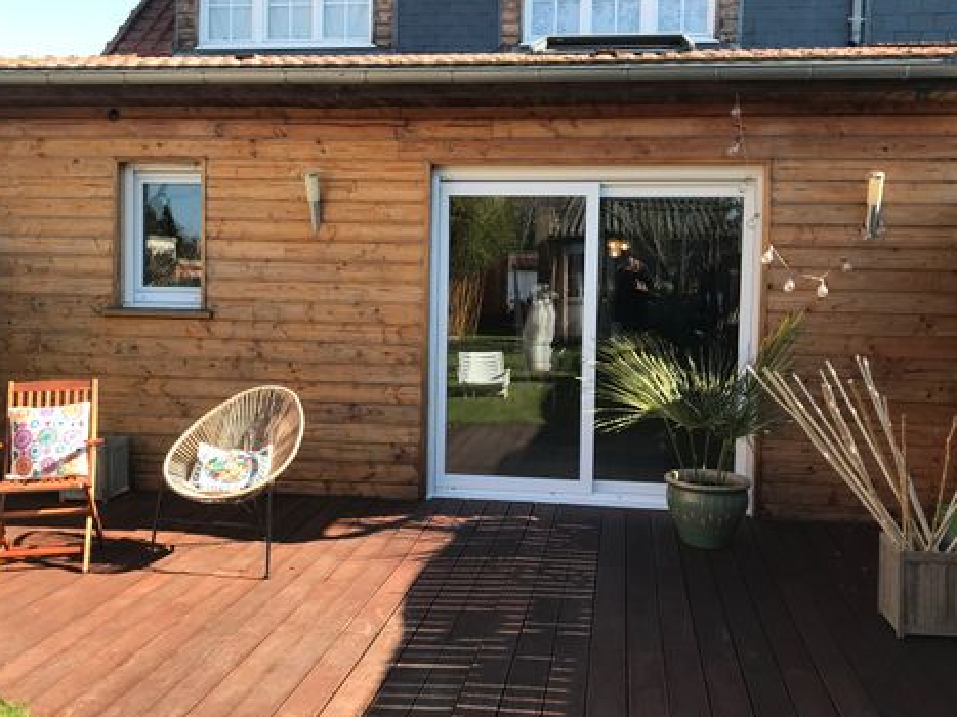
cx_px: 492
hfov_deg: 51.4
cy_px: 340
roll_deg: -1.2
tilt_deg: -1.8
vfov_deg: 39.6
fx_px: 995
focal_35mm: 36
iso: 20
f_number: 1.8
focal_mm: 3.99
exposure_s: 1/507
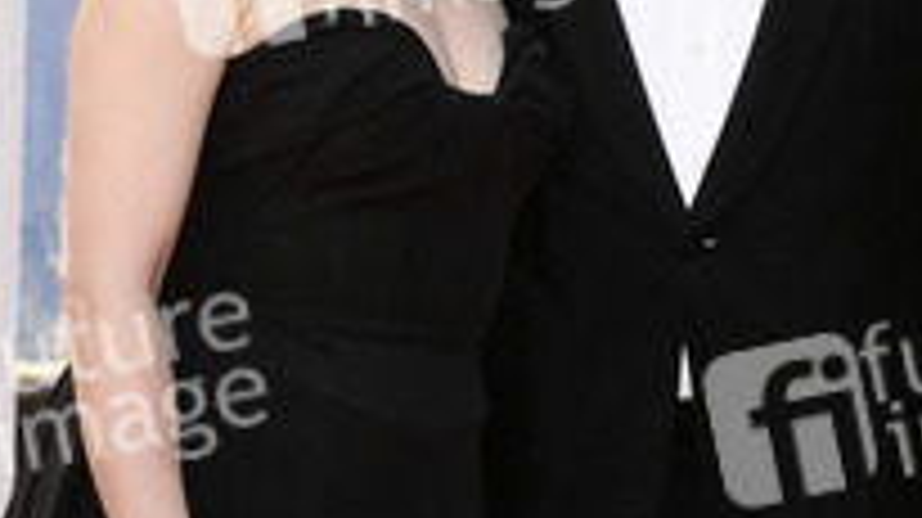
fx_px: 7501
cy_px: 176
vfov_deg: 3.9
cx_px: 528
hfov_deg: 7.0
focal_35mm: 307
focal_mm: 100
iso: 320
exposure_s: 1/250
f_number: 5.6
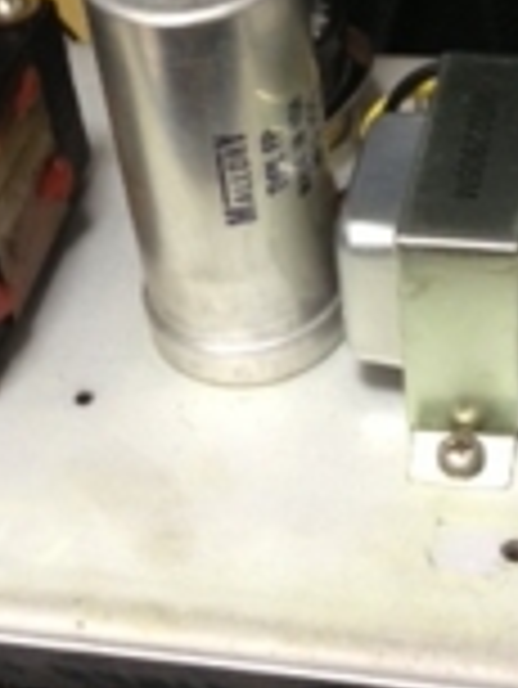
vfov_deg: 20.2
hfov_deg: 15.3
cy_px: 229
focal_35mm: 97
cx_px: 320
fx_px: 1933
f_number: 2.4
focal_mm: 4.13
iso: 125
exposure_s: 1/20
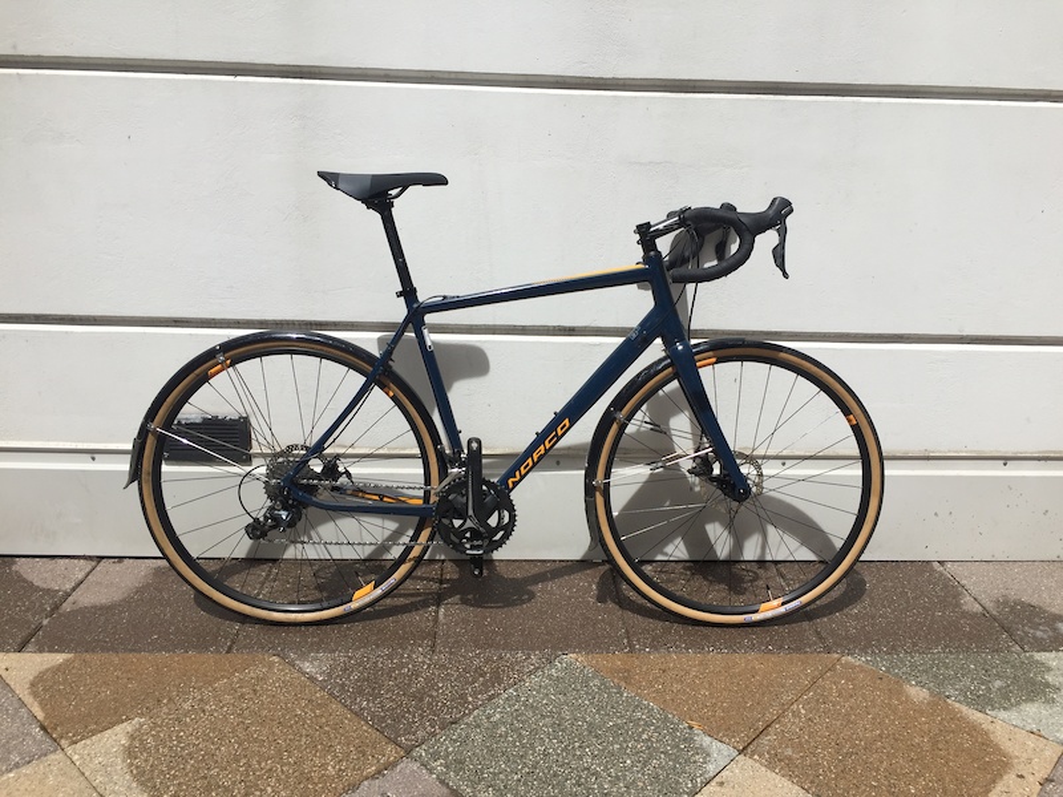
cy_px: 398
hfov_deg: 61.7
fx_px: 891
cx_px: 532
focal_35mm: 29
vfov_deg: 48.2
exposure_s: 1/1799
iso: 32
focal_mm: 4.15
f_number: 2.2
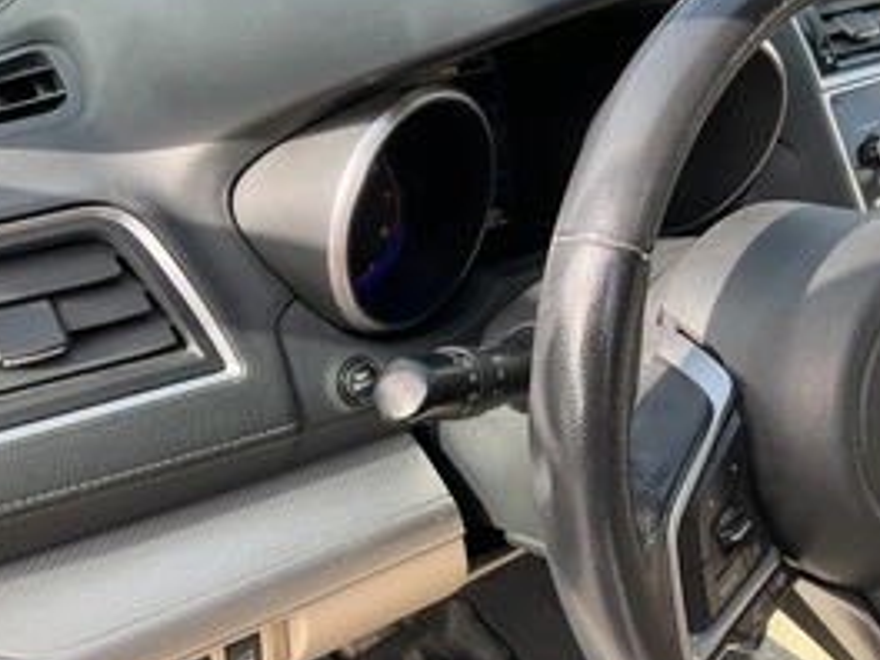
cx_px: 533
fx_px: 1119
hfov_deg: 42.7
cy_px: 350
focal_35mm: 44
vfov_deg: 32.9
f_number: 1.8
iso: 25
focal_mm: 3
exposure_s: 1/172
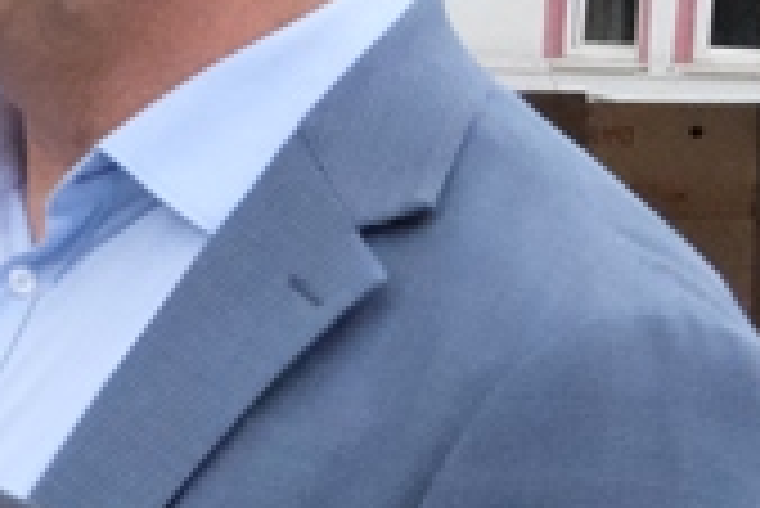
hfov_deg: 6.9
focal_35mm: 273
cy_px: 283
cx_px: -1439
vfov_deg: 5.0
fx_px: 5768
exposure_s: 1/3500
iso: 10000
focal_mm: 26.6
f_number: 10
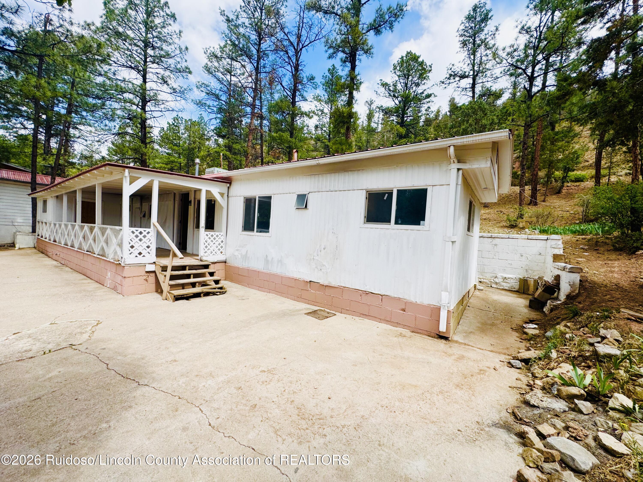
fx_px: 260
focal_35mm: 14
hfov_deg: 102.1
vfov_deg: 85.7
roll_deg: -3.6
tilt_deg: -0.7
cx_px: 322
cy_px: 241
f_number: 2.2
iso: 40
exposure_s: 1/1063
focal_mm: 2.22
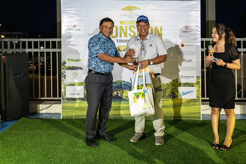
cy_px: 82
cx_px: 123
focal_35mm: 42
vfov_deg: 31.9
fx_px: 287
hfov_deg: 46.4
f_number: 5
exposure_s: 1/200
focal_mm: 42
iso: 2000
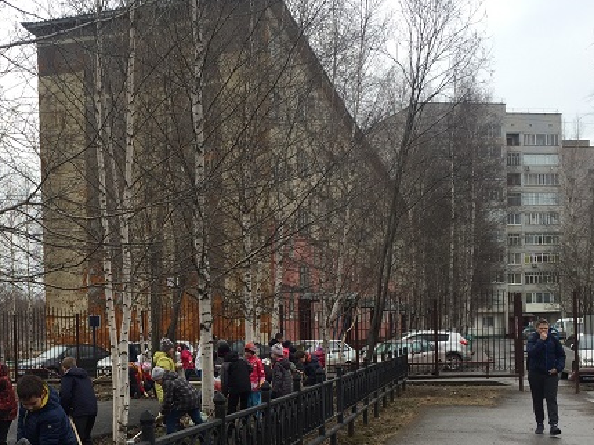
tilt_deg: -2.1
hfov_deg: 34.8
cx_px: 145
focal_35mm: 54
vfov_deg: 26.5
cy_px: 352
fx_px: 926
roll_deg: +0.5
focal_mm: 4.15
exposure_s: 1/807
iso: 32
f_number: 2.2
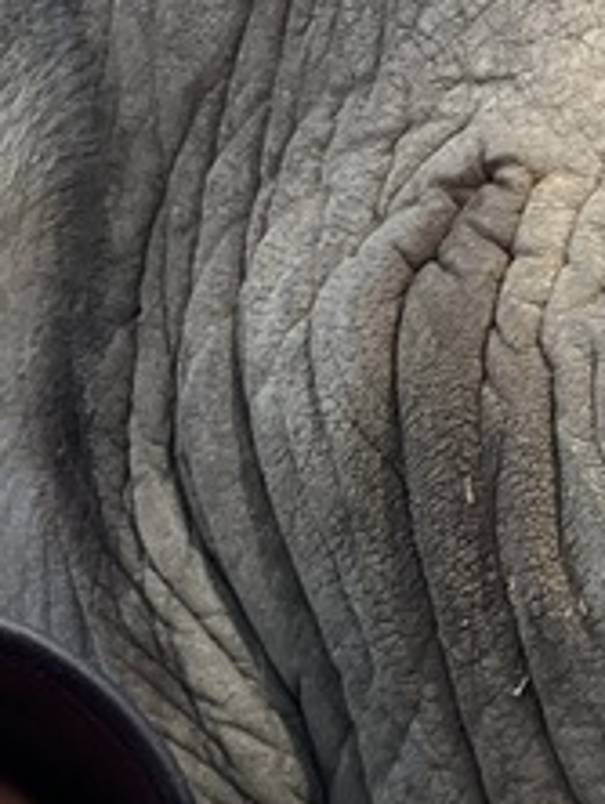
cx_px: 623
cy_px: 837
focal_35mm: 108
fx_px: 2512
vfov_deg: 17.7
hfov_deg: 13.5
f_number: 2.2
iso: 32
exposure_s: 1/121
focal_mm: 2.71
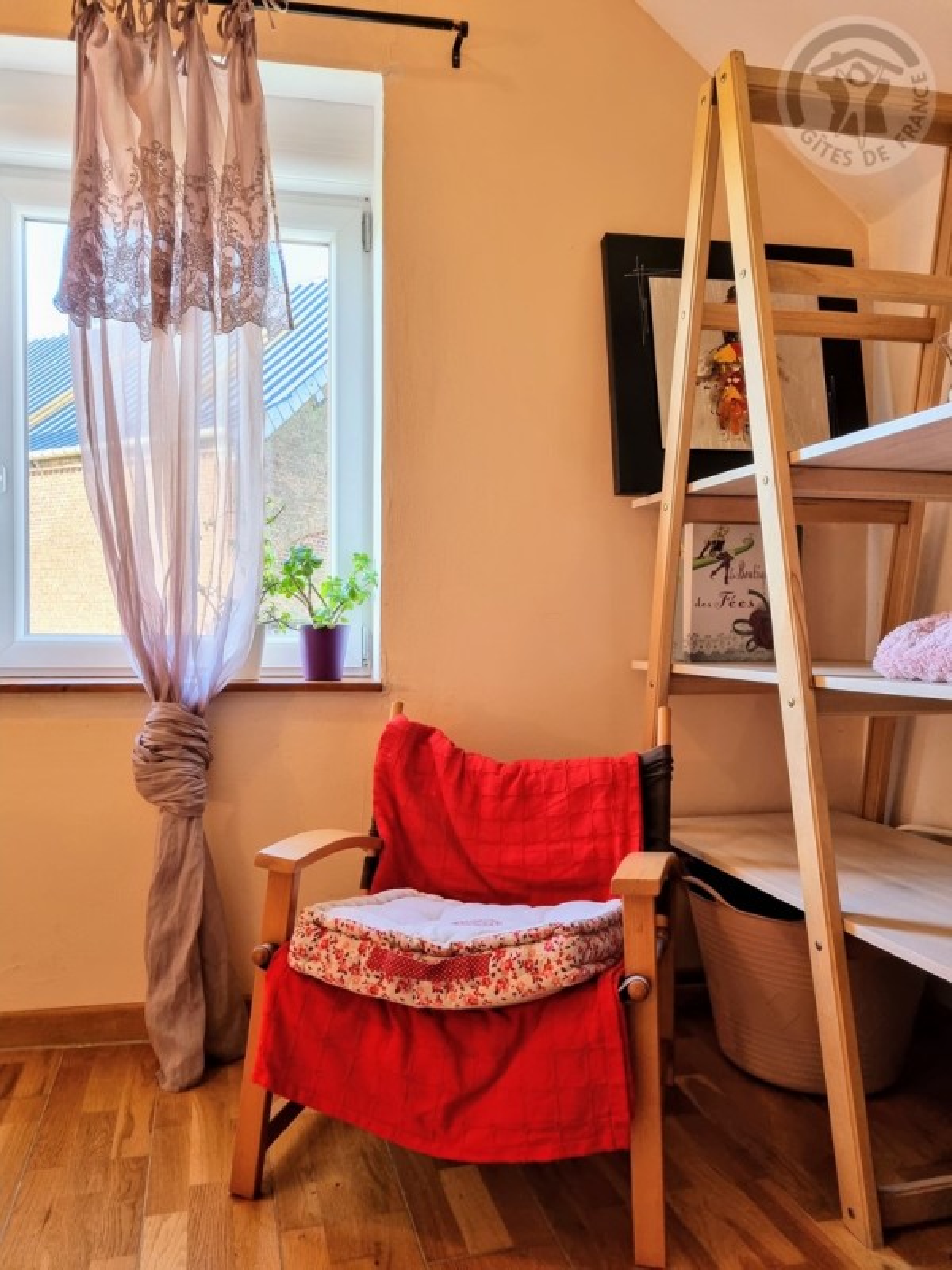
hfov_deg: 53.1
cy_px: 635
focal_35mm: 26
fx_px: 953
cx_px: 476
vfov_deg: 67.3
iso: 160
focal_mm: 5.4
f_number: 1.8
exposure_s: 1/100
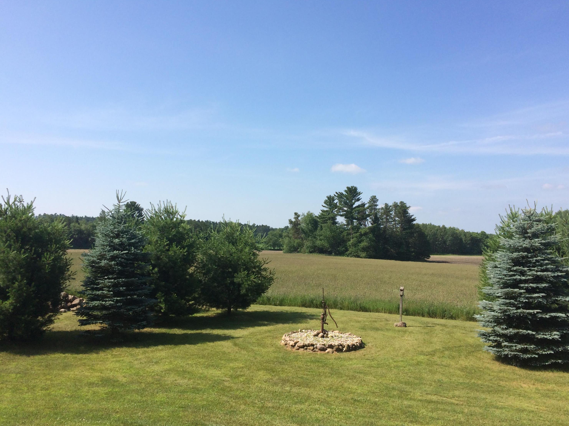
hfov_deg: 60.0
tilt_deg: +2.1
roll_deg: -0.4
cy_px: 218
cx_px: 292
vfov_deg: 46.8
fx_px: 493
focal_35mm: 30
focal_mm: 4.15
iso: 32
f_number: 2.2
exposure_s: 1/1953
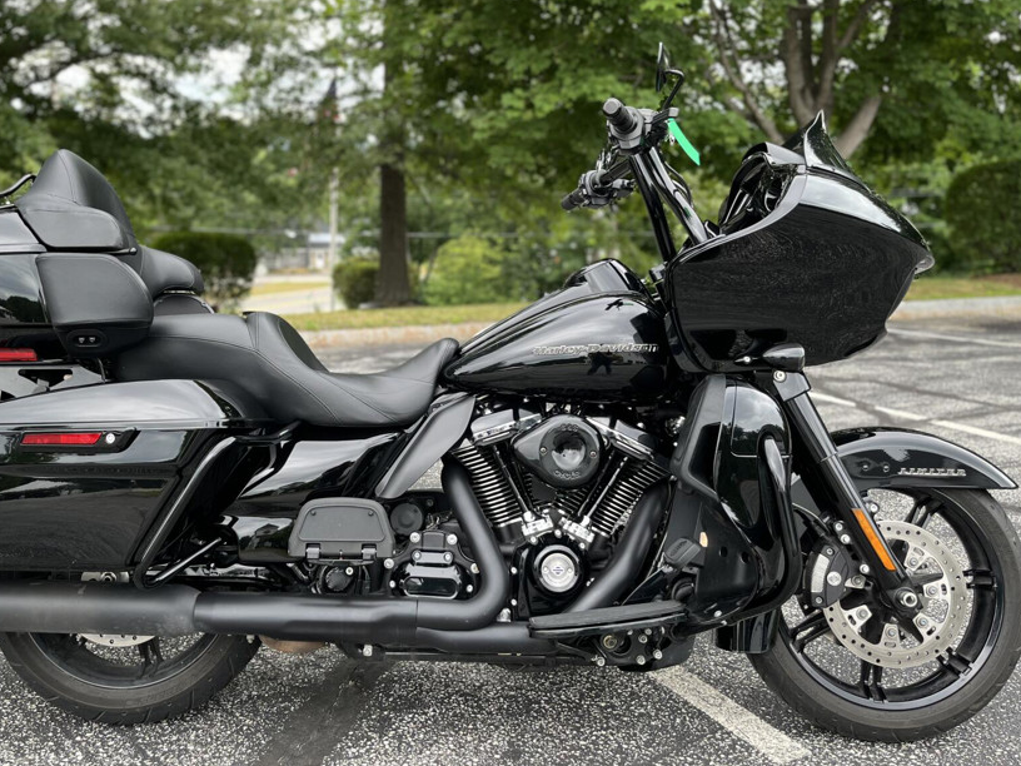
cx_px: 425
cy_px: 317
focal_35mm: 34
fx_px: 1003
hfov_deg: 53.7
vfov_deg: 41.6
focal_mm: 5.1
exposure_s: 1/225
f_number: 1.6
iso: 40
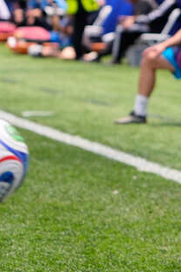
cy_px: 86
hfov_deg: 6.1
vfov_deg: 9.2
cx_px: 261
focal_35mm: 223
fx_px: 1684
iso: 250
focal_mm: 50
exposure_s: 1/2500
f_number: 2
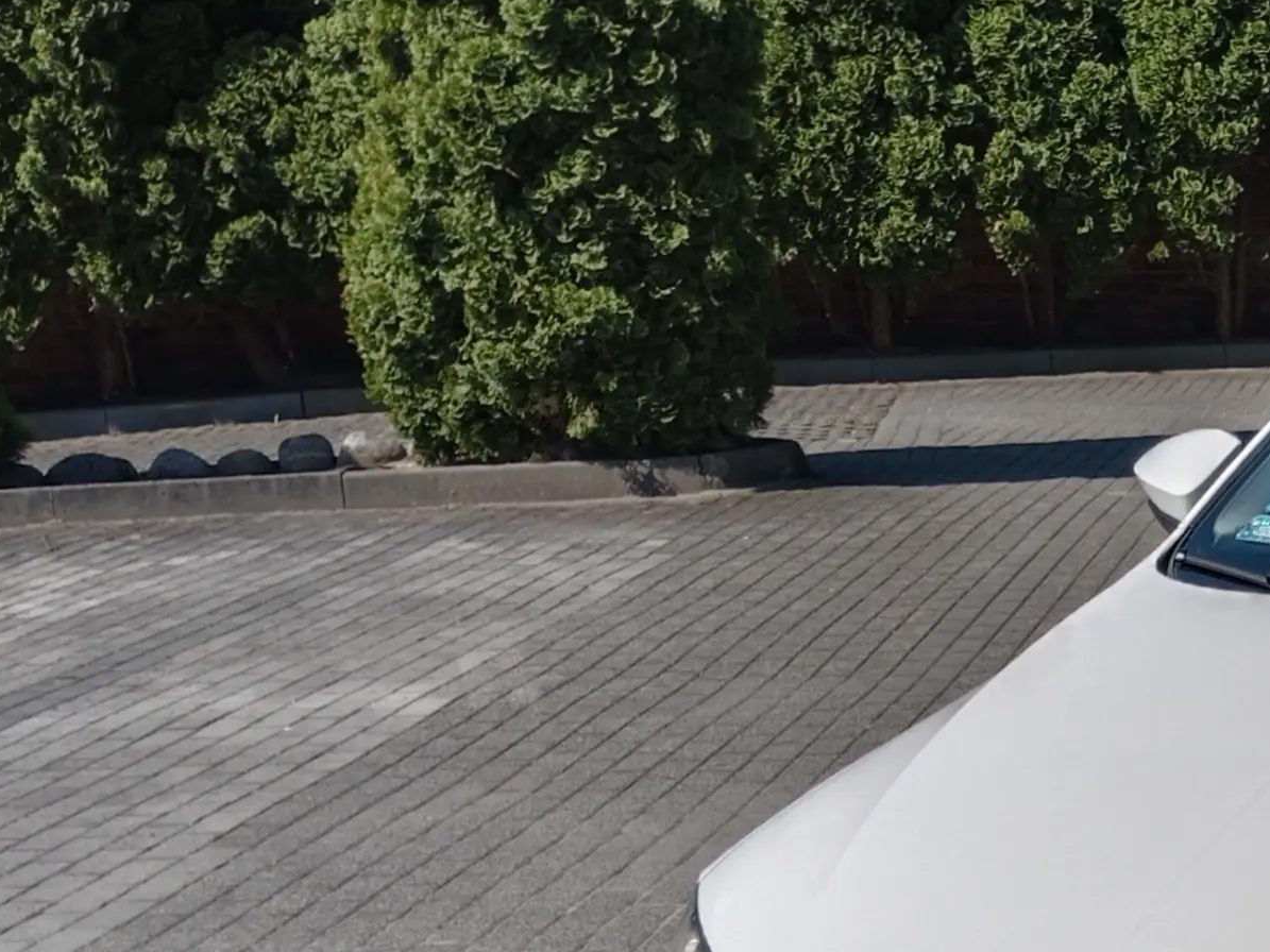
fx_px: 2825
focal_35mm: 77
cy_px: 976
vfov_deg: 18.6
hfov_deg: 22.3
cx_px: 1721
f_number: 1.8
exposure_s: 1/859
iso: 102
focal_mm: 3.96
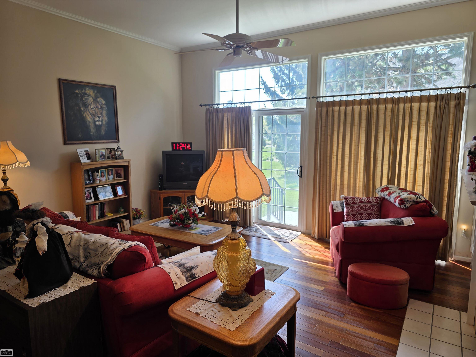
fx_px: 316
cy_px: 178
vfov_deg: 58.9
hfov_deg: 73.9
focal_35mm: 23
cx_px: 238
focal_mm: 6.3
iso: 25
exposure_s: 1/120
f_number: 1.7
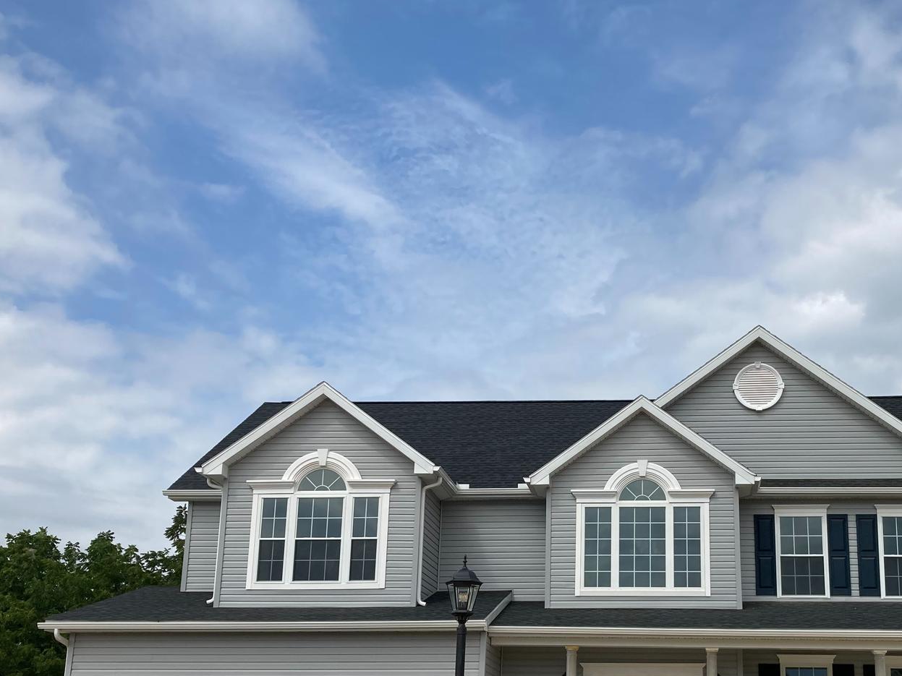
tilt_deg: +14.9
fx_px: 1199
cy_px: 474
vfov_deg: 31.2
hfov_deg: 40.6
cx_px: 613
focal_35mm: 46
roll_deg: -2.1
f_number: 1.8
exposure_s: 1/3436
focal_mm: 3.99
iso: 25
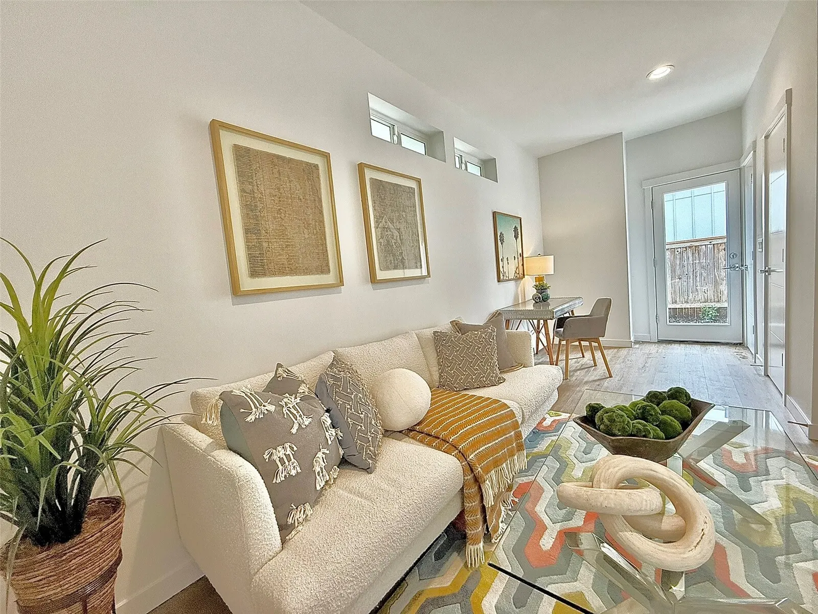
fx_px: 331
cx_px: 409
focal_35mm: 14
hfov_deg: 102.1
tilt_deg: -4.0
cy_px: 307
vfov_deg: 85.7
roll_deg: +5.5
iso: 250
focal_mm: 2.22
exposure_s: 1/120
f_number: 2.2
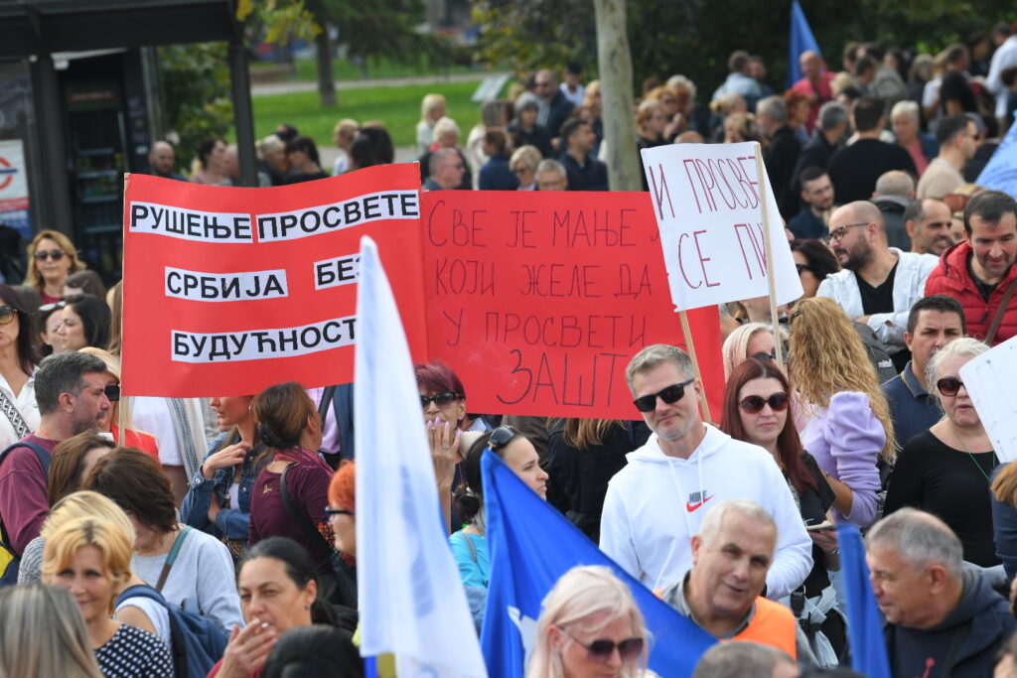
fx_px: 4662
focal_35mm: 165
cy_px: 339
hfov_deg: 12.5
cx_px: 508
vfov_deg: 8.3
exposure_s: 1/250
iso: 200
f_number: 5.6
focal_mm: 165
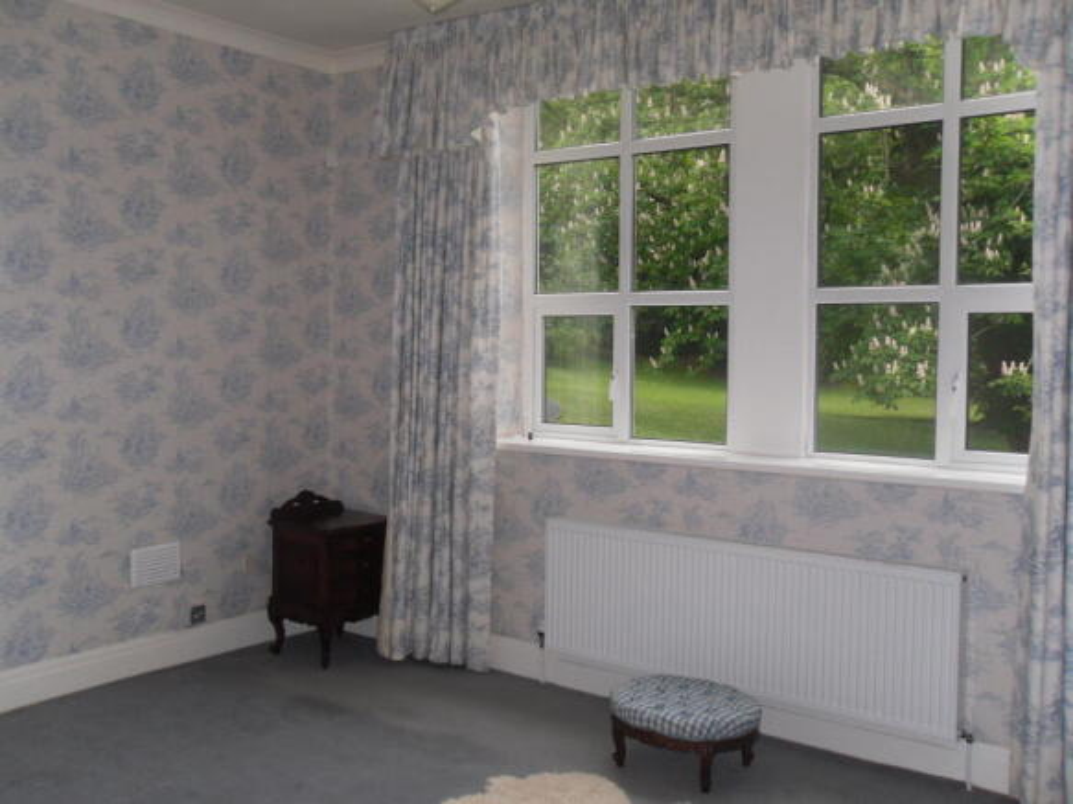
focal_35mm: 35
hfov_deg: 52.6
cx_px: 536
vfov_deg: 40.7
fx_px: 1085
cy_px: 402
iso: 200
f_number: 3.5
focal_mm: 6.3
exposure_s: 1/45
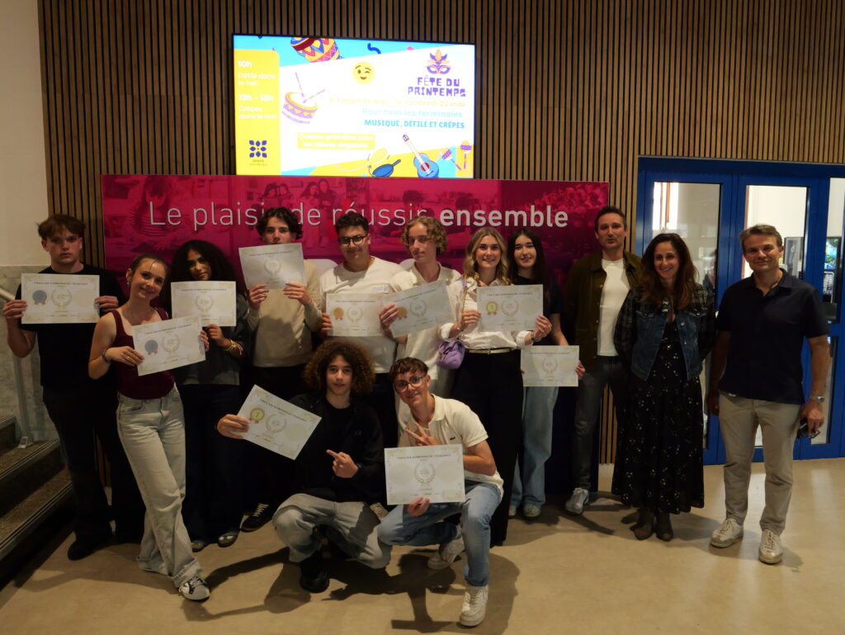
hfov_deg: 71.6
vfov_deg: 56.9
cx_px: 422
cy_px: 318
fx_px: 586
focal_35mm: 24
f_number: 10
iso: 3200
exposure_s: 1/40
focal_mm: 12
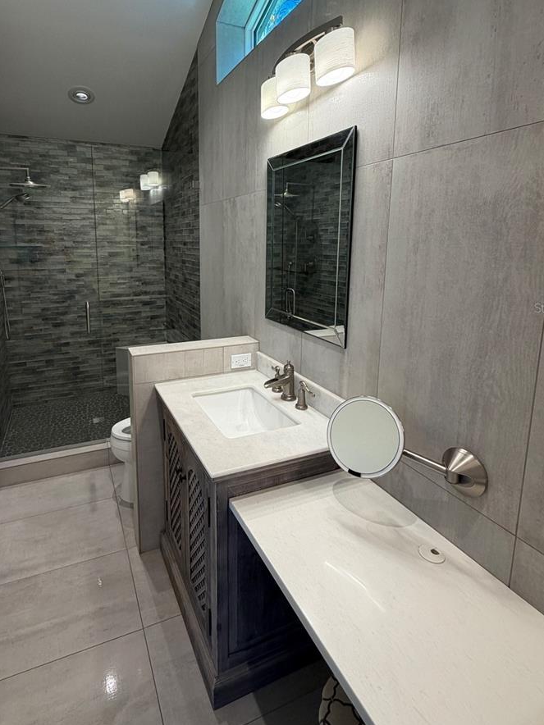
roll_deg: +0.2
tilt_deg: -9.8
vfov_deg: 84.1
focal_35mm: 19
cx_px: 223
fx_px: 398
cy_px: 308
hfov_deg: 68.1
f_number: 2.2
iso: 100
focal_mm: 2.22
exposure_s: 1/120
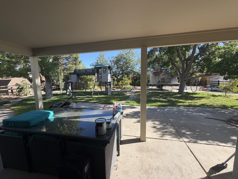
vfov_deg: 85.7
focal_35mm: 14
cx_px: 119
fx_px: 96
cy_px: 90
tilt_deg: -7.7
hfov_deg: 102.1
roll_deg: +1.5
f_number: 2.2
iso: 32
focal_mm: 2.22
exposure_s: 1/770
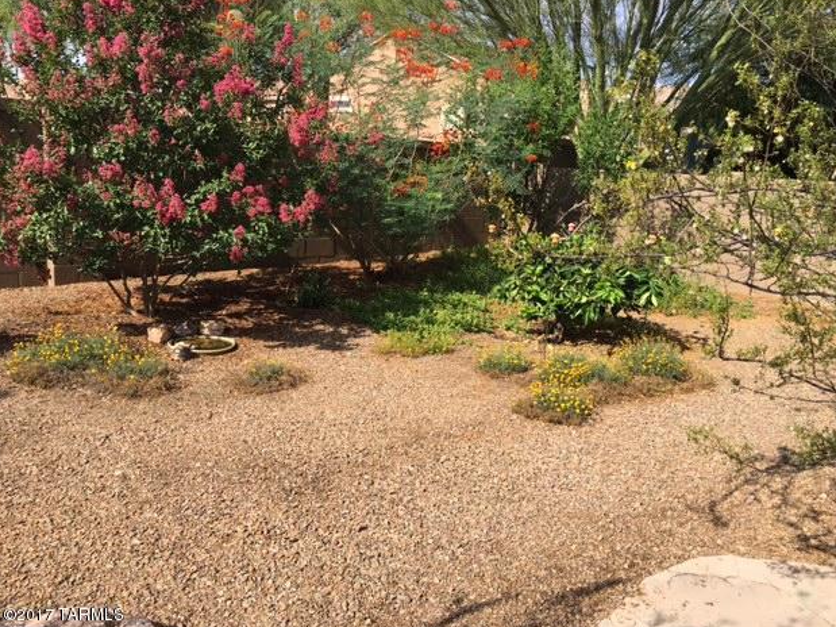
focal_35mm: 30
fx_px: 724
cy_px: 318
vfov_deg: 46.8
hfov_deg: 60.0
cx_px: 428
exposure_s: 1/1068
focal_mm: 4.15
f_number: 2.2
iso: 25
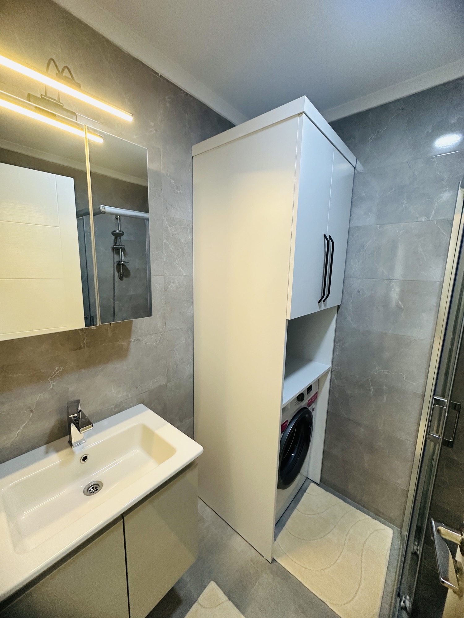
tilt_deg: -9.6
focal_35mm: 14
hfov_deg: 85.7
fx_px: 250
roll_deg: -1.8
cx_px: 232
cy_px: 309
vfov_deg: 102.1
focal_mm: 2.22
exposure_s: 1/100
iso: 250
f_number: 2.2
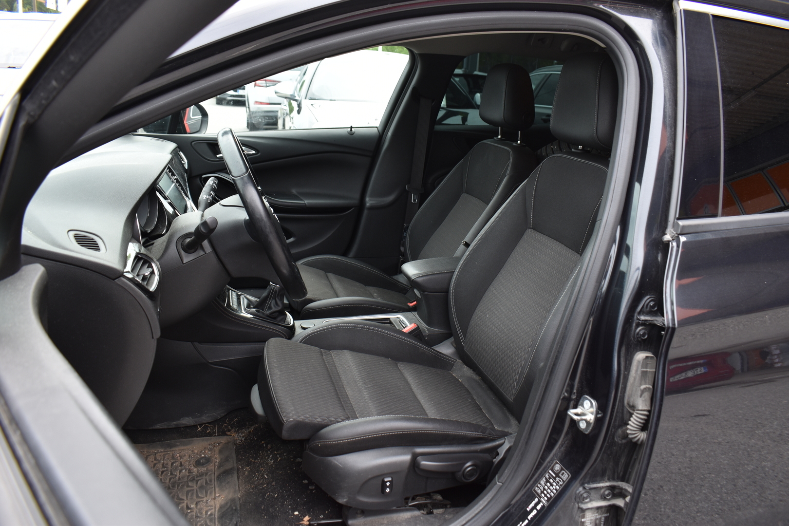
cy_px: 263
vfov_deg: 47.9
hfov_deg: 67.4
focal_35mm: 27
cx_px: 394
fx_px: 592
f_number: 5.6
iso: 200
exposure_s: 1/125
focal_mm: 18
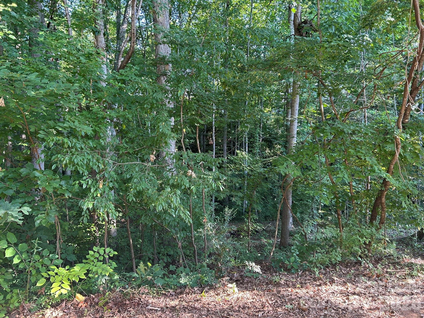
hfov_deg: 67.3
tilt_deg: -5.1
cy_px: 159
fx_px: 318
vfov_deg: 53.1
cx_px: 212
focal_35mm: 26
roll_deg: +0.5
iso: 80
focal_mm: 5.7
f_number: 1.5
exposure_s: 1/121
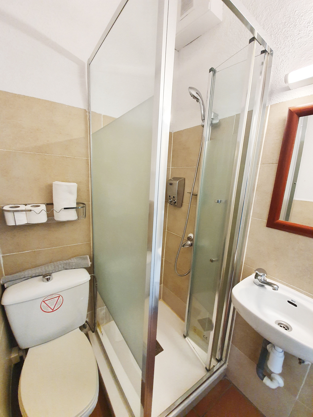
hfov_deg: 89.9
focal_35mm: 13
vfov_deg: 106.2
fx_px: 157
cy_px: 208
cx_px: 156
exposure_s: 1/50
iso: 400
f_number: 2.2
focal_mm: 1.8
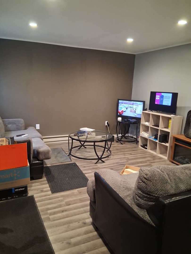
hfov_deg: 53.1
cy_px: 127
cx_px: 96
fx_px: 191
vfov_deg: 67.3
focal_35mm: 26
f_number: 1.8
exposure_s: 1/30
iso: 500
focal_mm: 3.98
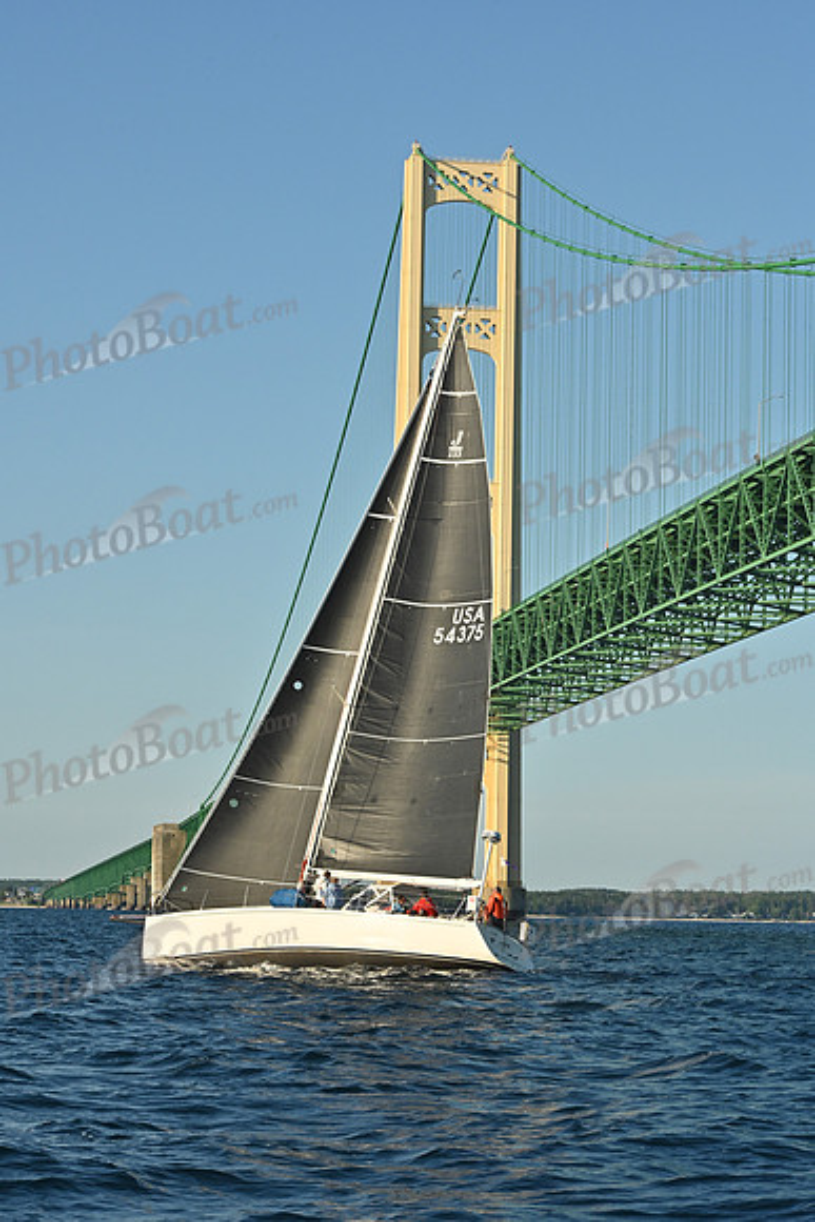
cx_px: 408
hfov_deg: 14.0
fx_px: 3326
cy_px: 611
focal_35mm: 98
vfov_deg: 20.8
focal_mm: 98
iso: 800
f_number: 14
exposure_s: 1/1000
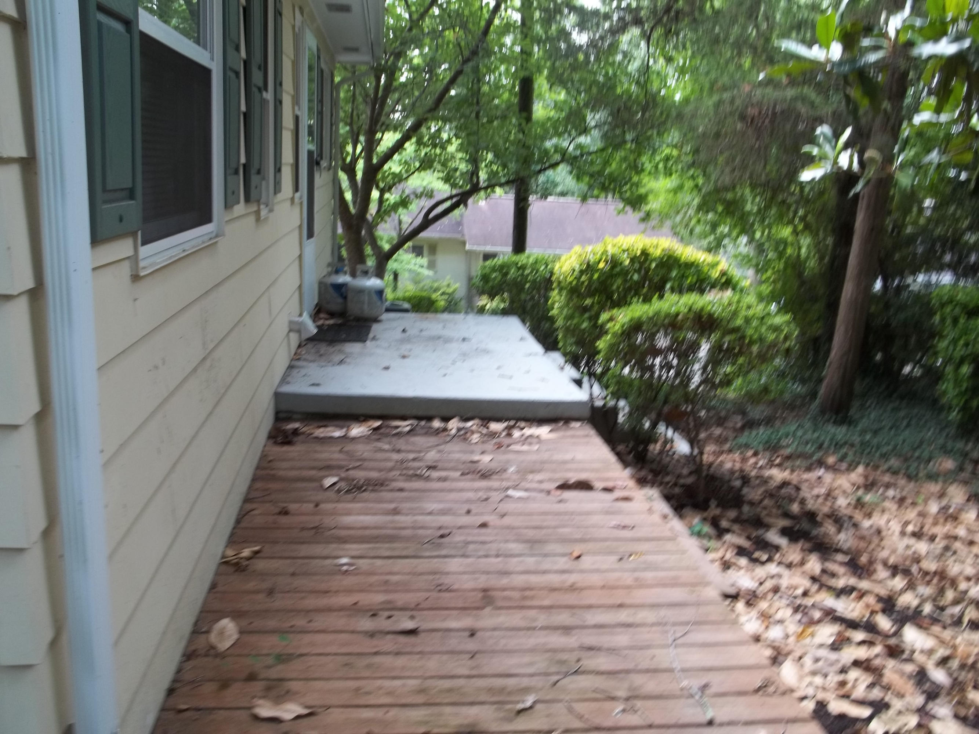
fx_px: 933
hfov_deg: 55.4
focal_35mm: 33
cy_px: 367
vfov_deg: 42.9
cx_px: 490
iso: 64
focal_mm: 5.9
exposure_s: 1/30
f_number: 3.3
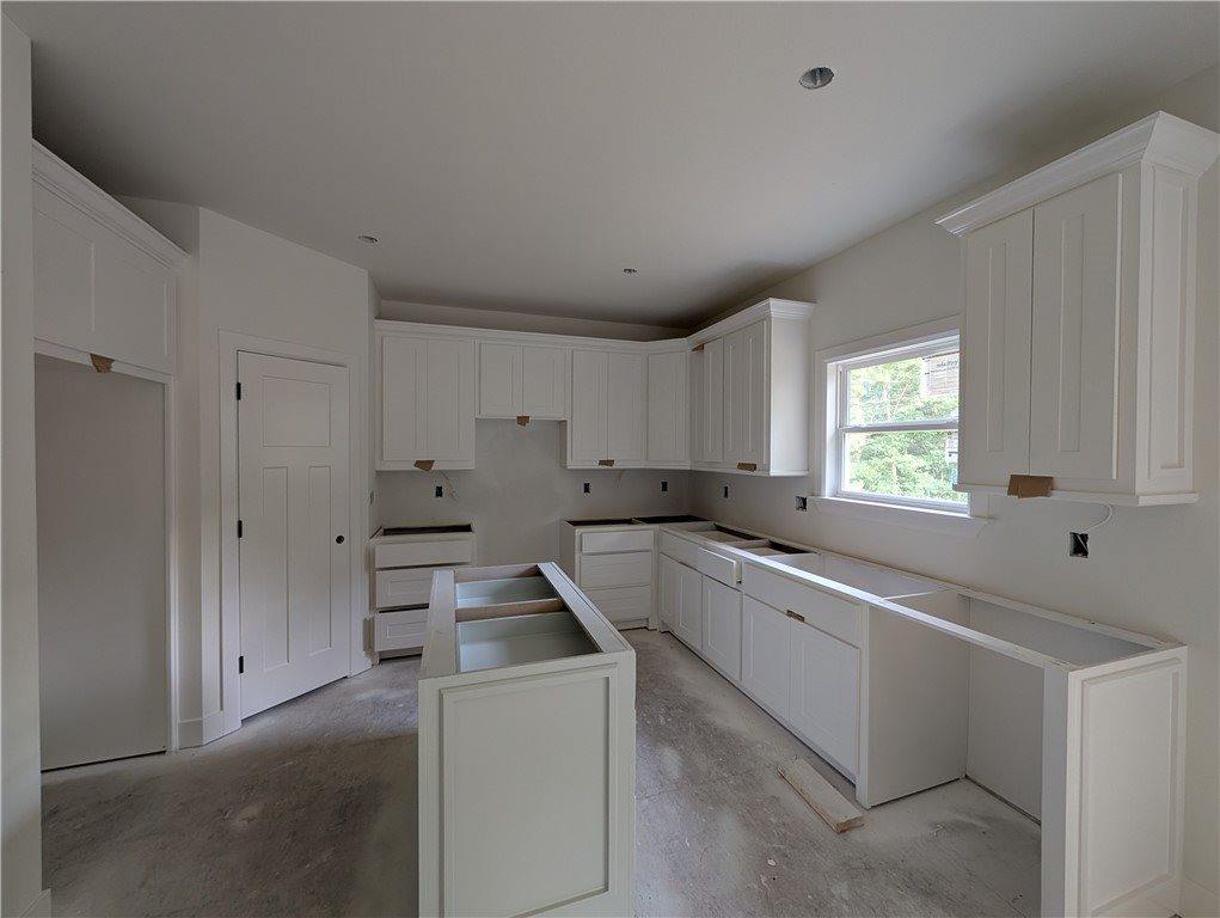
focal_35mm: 12
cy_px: 459
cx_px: 610
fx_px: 423
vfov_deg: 94.6
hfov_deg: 110.5
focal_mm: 2.02
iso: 99
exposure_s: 1/23.8
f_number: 1.7
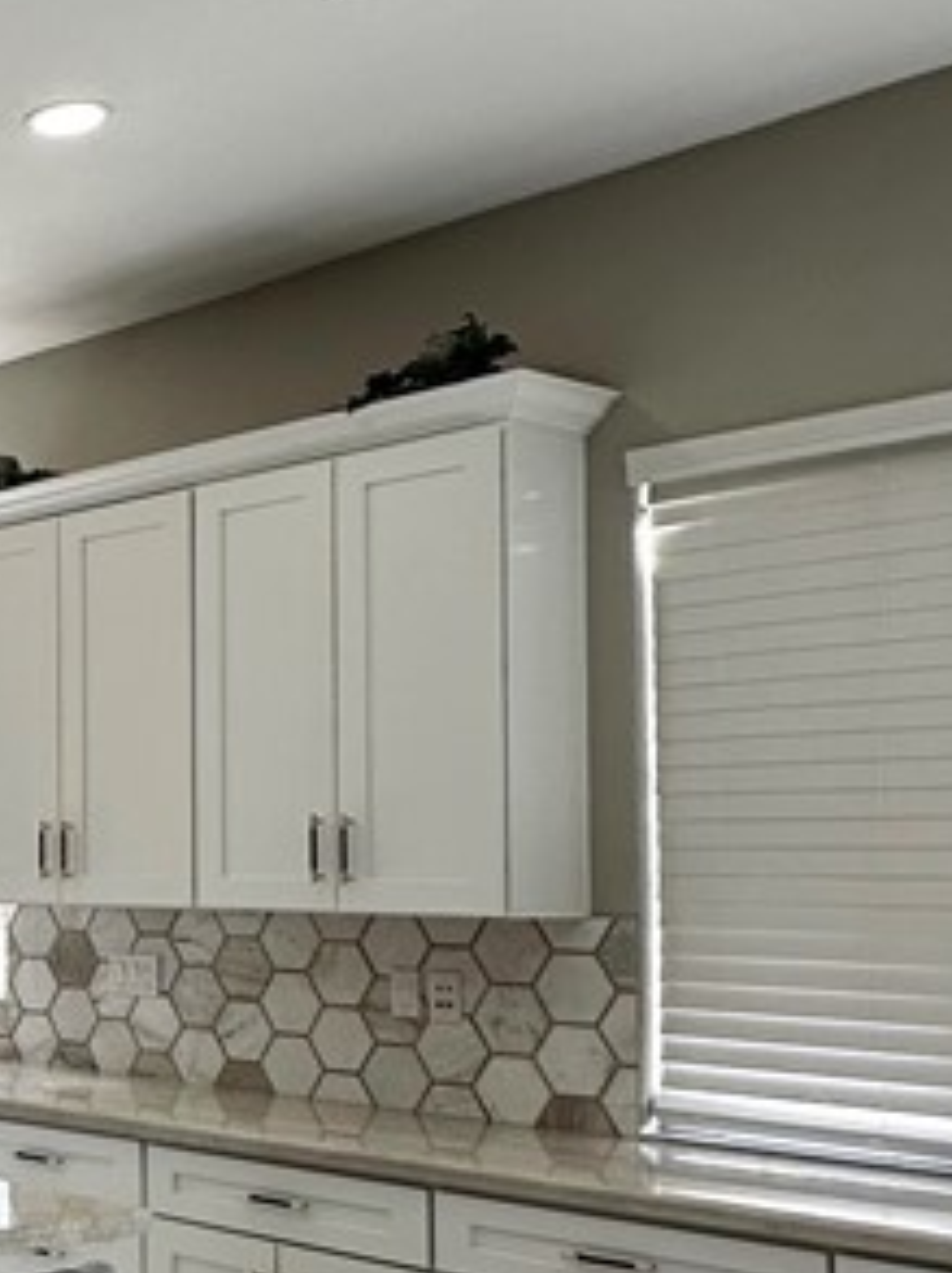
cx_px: -522
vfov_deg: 38.7
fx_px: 1801
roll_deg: -0.9
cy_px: 804
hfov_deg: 23.1
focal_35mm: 49
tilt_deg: +2.6
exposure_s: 1/235
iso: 40
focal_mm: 2.22
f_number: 2.2
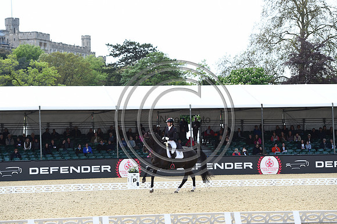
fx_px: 1048
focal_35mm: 112
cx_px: 168
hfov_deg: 18.3
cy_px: 112
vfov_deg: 12.2
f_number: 4.5
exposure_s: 1/1250
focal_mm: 112
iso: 500
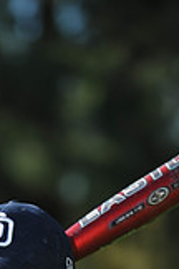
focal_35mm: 483
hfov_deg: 2.8
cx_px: -33
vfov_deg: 4.2
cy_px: 442
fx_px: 3602
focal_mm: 135
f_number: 4
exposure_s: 1/1250
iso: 200
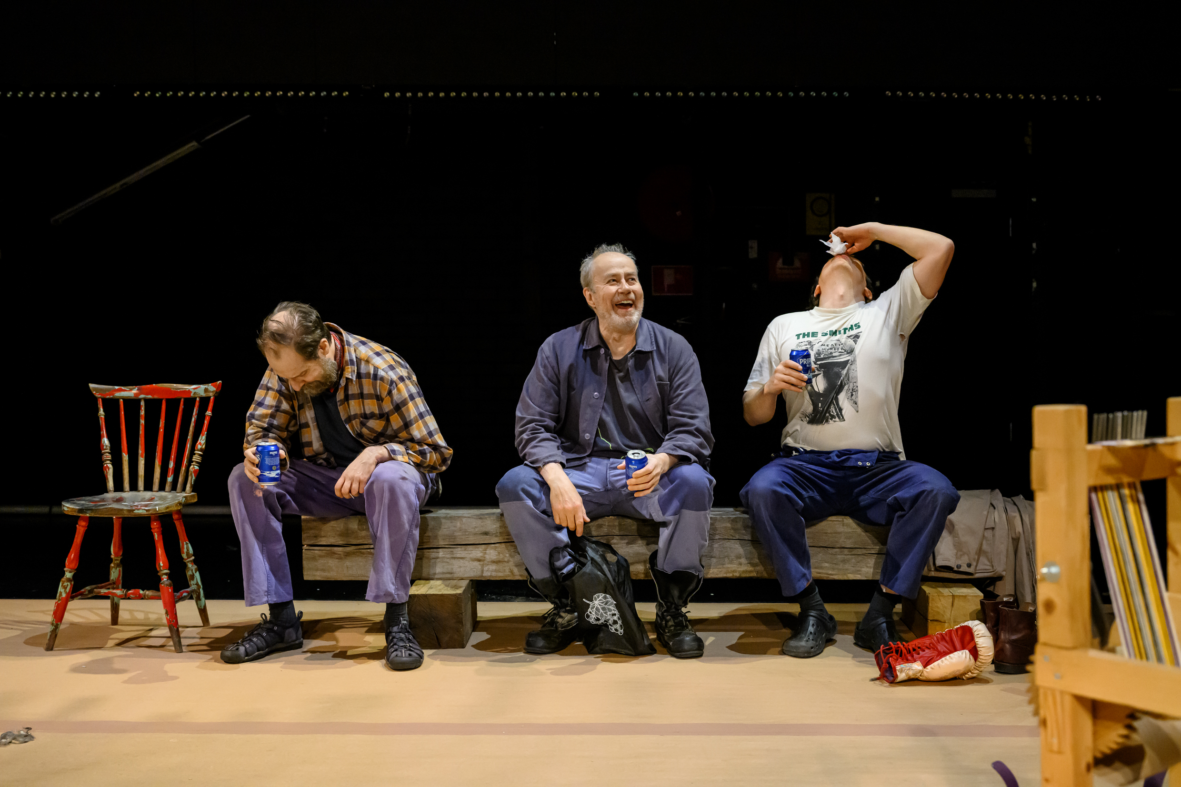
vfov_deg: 33.4
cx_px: 590
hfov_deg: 48.5
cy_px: 394
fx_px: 1312
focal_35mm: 40
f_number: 4
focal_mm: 40
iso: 6400
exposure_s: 1/400
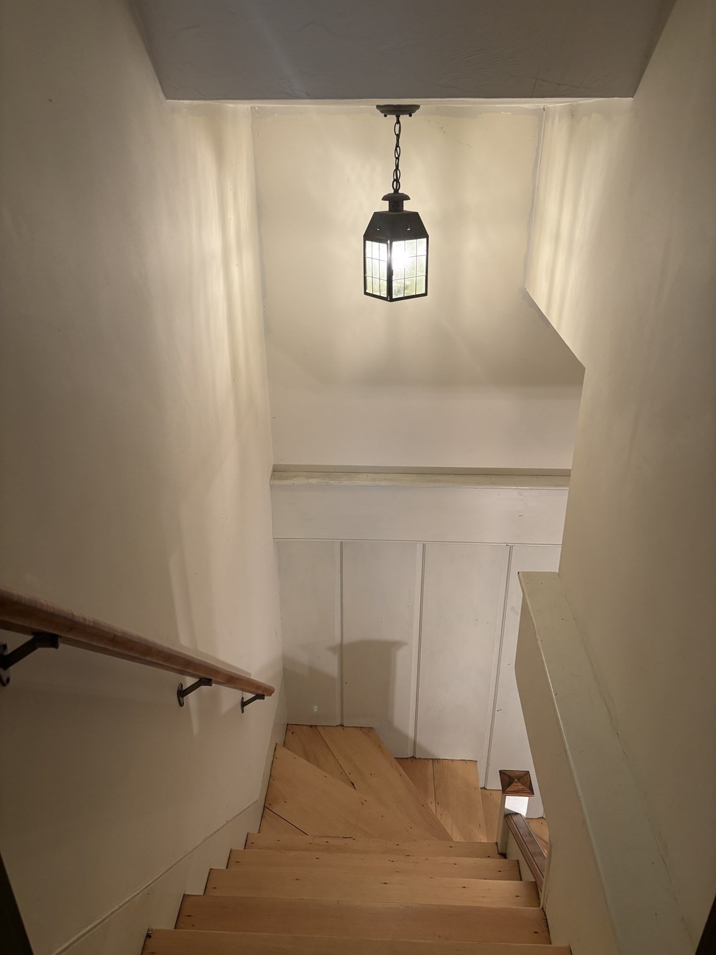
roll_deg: -1.5
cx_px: 358
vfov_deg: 67.3
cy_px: 478
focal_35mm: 26
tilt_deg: -29.0
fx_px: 717
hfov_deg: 53.1
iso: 125
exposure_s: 1/60
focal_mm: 5.96
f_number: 1.6
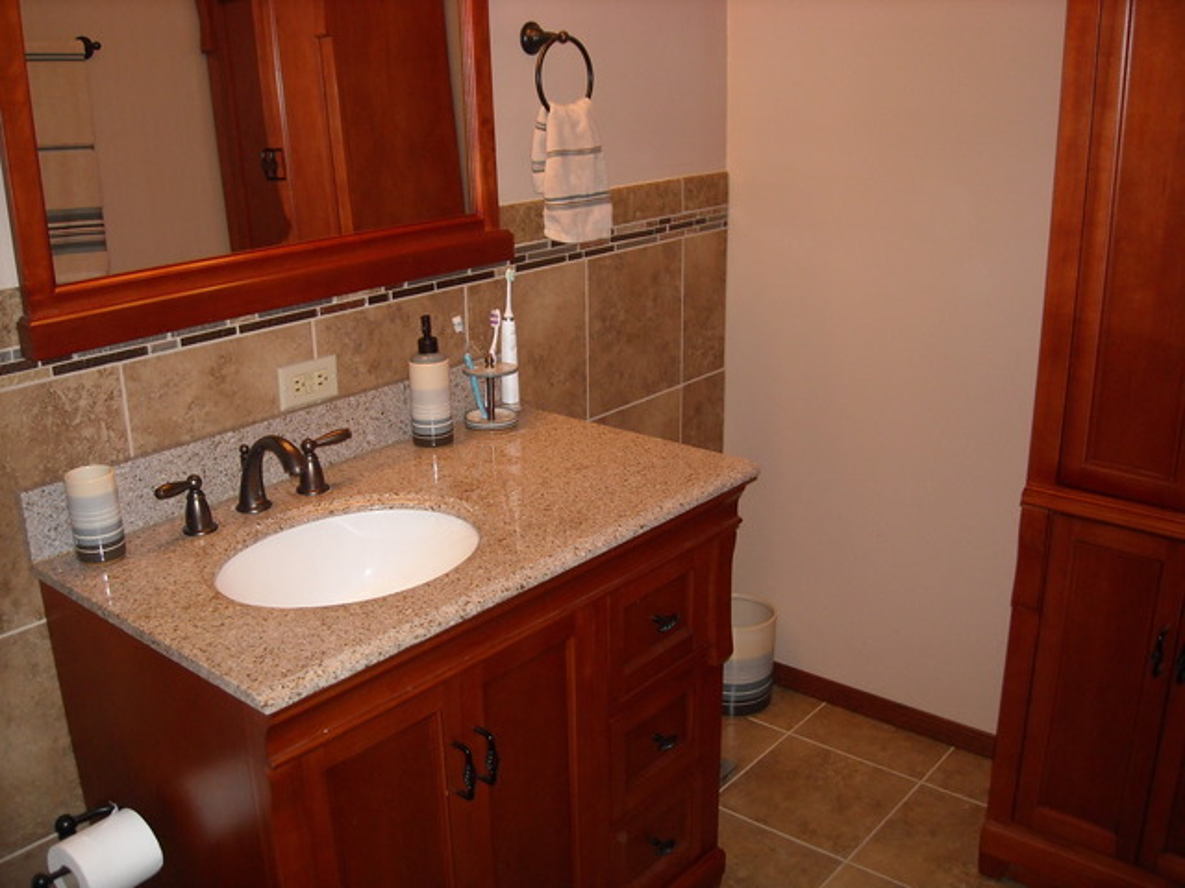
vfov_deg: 40.7
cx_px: 592
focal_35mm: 35
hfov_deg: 52.6
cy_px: 444
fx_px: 1198
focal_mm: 5.7
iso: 200
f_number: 2.8
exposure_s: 1/60
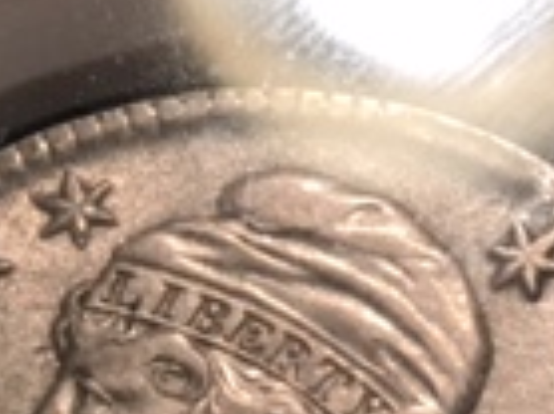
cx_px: 538
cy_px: 255
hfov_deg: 14.5
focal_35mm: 134
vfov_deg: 11.0
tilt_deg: -64.0
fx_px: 2143
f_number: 2.2
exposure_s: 1/30
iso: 40
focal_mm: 4.15
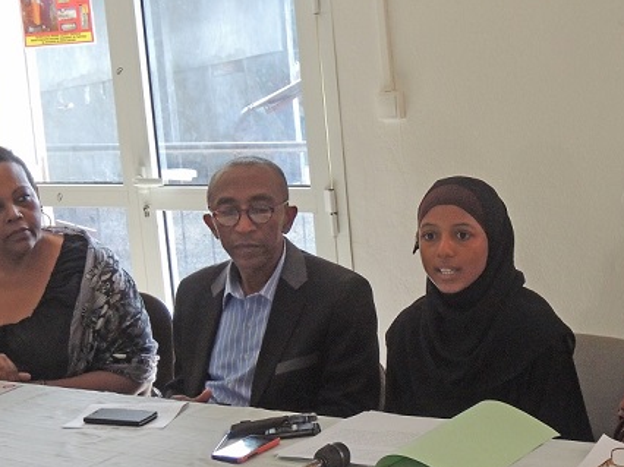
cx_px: 397
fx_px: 1585
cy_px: 280
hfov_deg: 22.2
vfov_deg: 16.8
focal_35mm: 88
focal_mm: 9
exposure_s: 1/60
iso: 400
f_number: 3.7
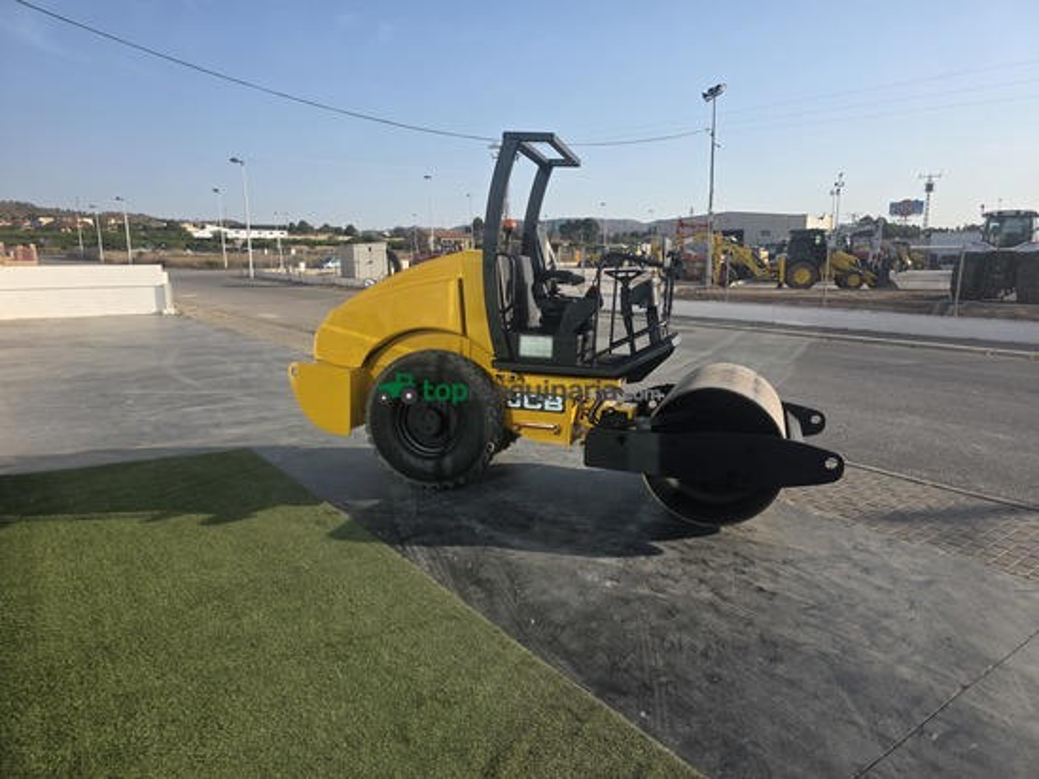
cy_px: 390
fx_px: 690
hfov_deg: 73.9
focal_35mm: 23
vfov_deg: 58.9
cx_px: 520
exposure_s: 1/4434
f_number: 1.7
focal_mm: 6.3
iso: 80
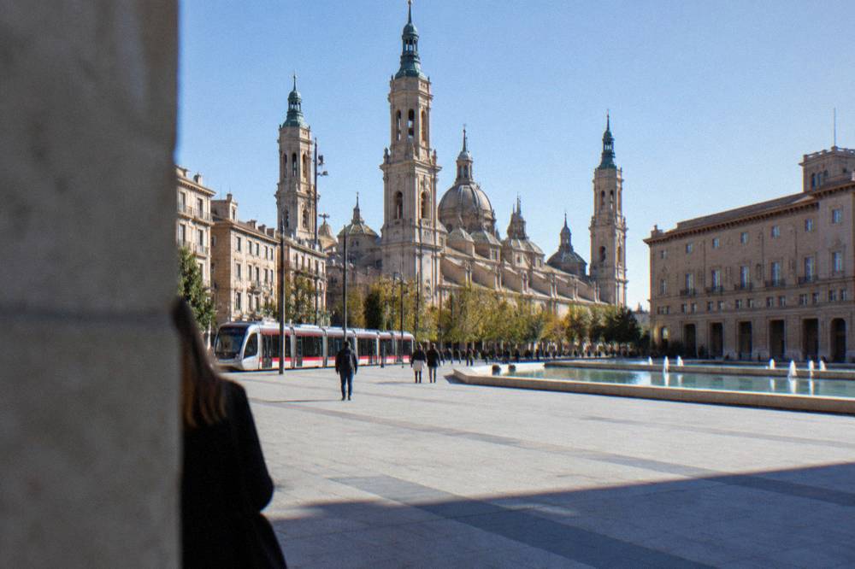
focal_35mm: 40
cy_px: 284
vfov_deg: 33.4
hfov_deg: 48.5
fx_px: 950
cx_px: 428
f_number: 11
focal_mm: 40
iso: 200
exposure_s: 1/100
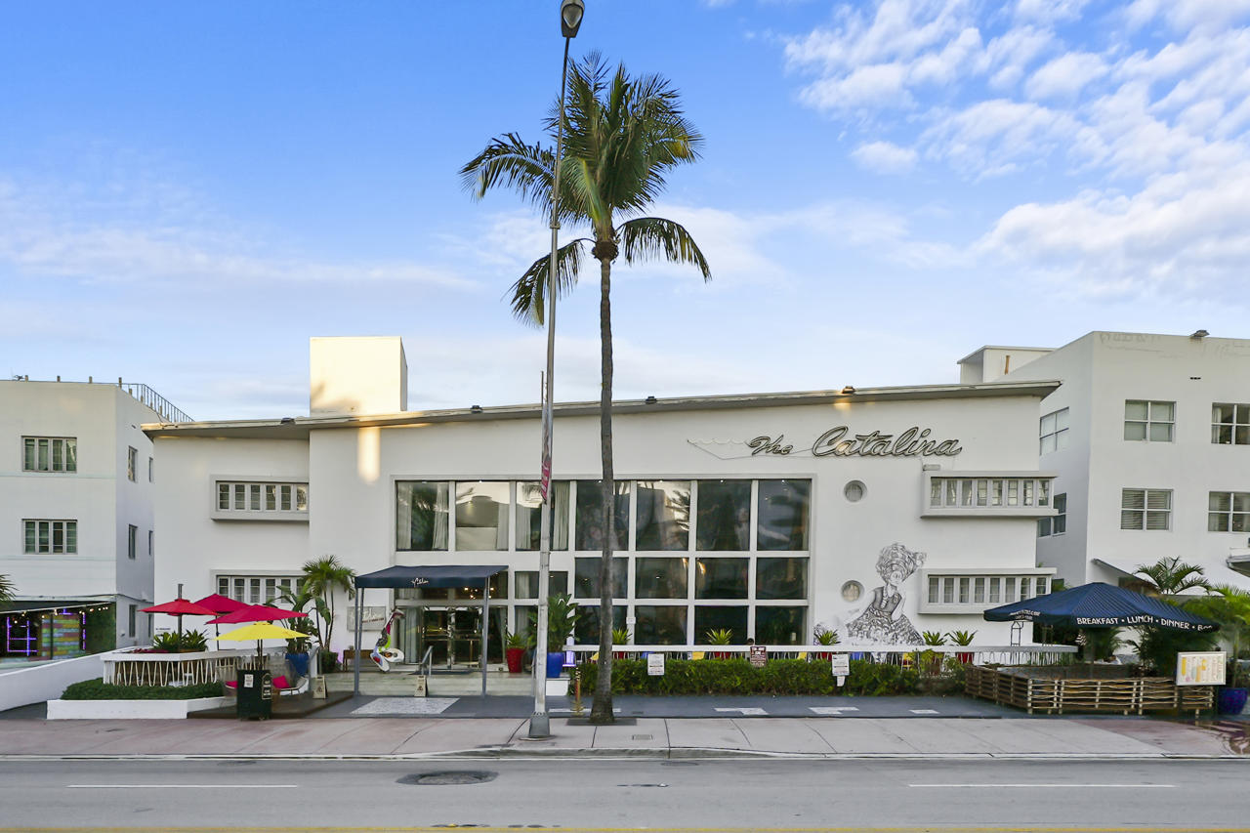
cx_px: 625
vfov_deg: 53.1
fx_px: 833
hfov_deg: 73.8
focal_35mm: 24
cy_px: 416
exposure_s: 1/160
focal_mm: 16
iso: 80
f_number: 5
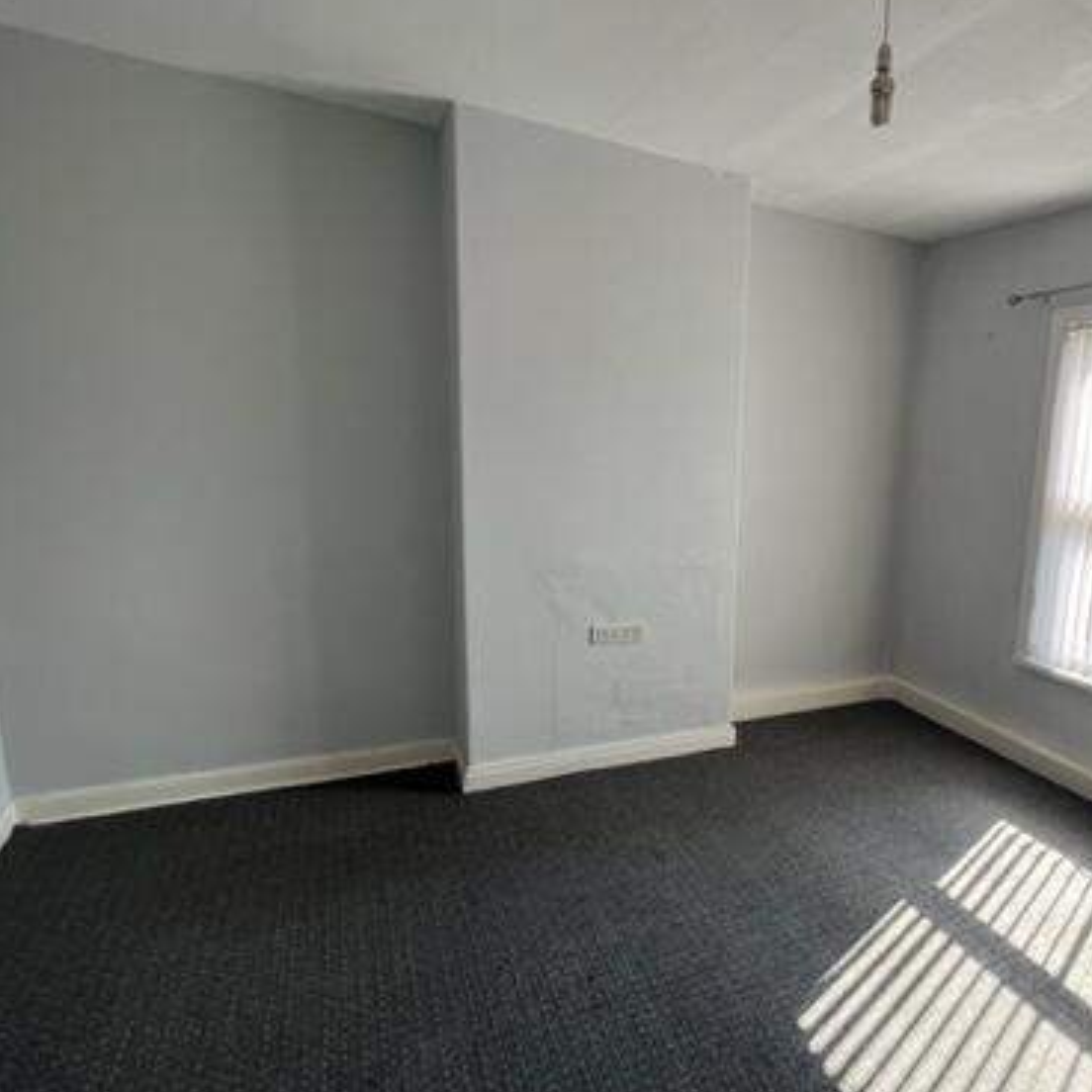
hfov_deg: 70.6
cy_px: 593
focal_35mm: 20
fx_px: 714
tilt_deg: -11.6
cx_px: 798
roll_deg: -3.3
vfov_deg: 74.7
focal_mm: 1.57
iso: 32
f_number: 1.8
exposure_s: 1/110
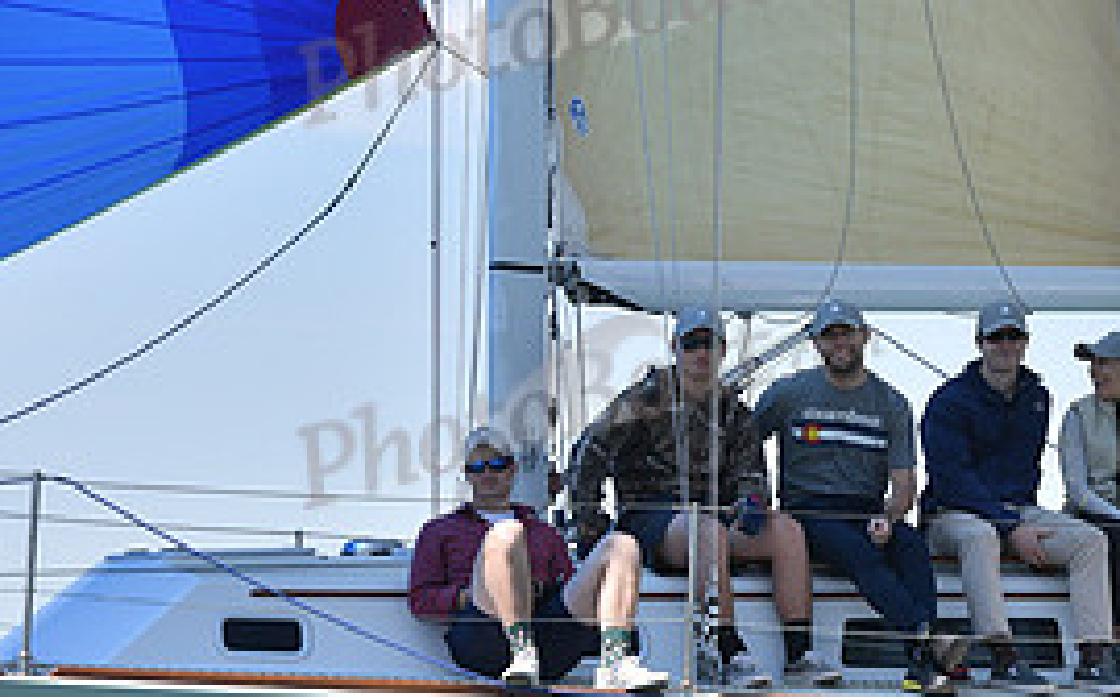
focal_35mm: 215
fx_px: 6554
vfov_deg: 6.1
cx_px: 1099
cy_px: 558
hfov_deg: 9.7
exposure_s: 1/800
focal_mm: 98
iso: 400
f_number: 5
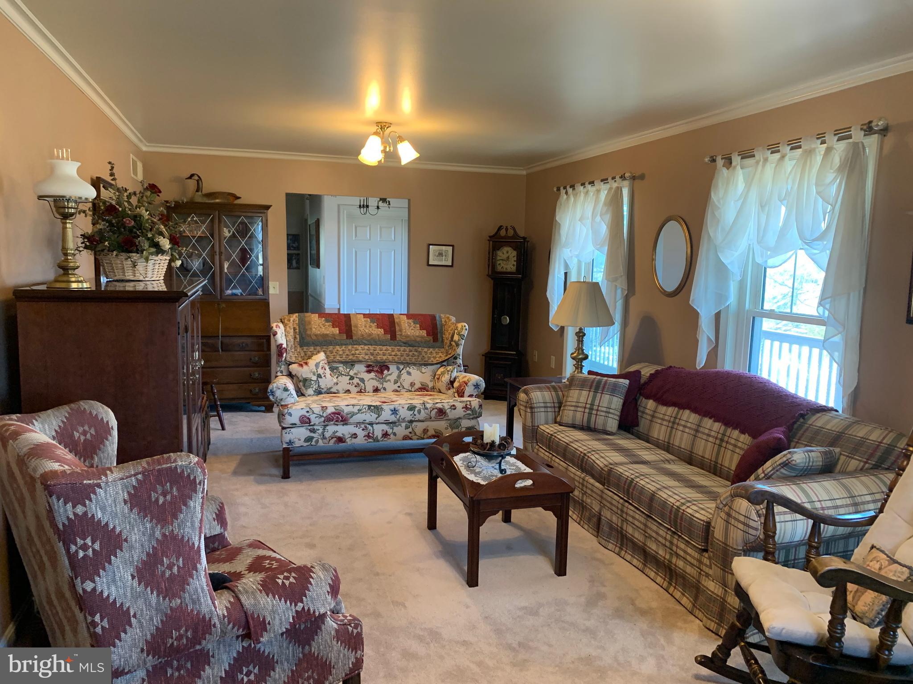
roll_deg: -1.8
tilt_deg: -5.0
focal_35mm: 26
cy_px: 342
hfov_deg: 67.3
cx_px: 456
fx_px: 686
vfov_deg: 53.1
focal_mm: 4.25
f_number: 1.8
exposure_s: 1/60
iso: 250
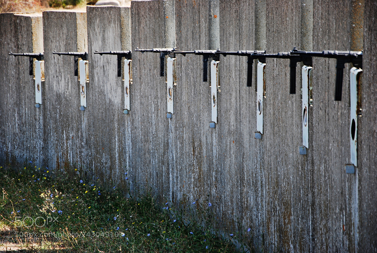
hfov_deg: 14.8
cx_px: 188
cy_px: 126
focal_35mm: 138
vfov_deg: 10.0
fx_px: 1447
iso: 200
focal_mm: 92
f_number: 5.6
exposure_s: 1/250
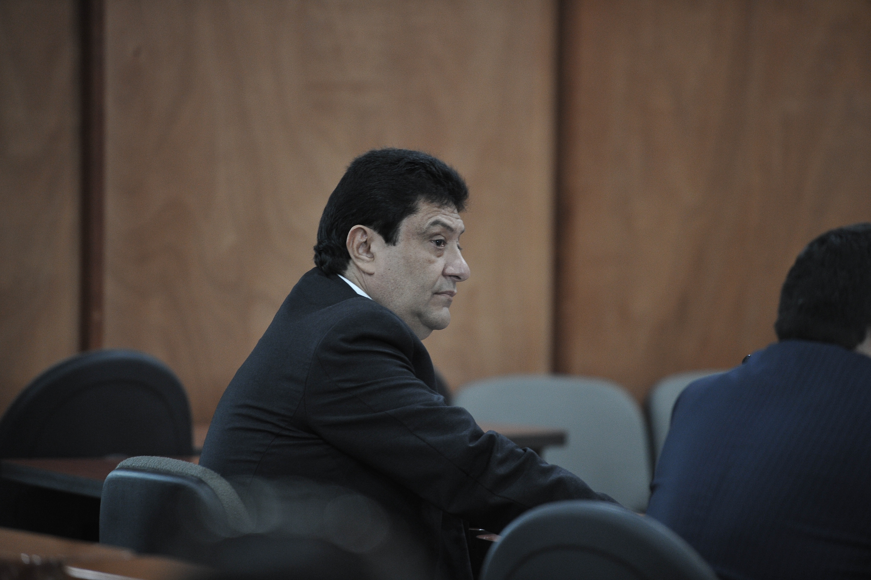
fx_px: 4836
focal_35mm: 200
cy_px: 290
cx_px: 436
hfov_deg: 10.3
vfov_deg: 6.9
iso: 3200
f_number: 2.8
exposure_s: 1/60
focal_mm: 200
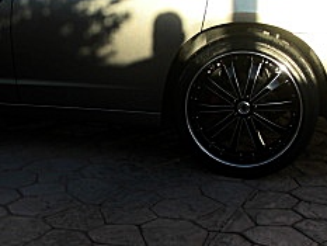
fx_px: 936
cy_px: 145
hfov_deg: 19.6
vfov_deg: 14.9
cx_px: 67
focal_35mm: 99
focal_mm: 6.3
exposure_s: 1/320
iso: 50
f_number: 2.8
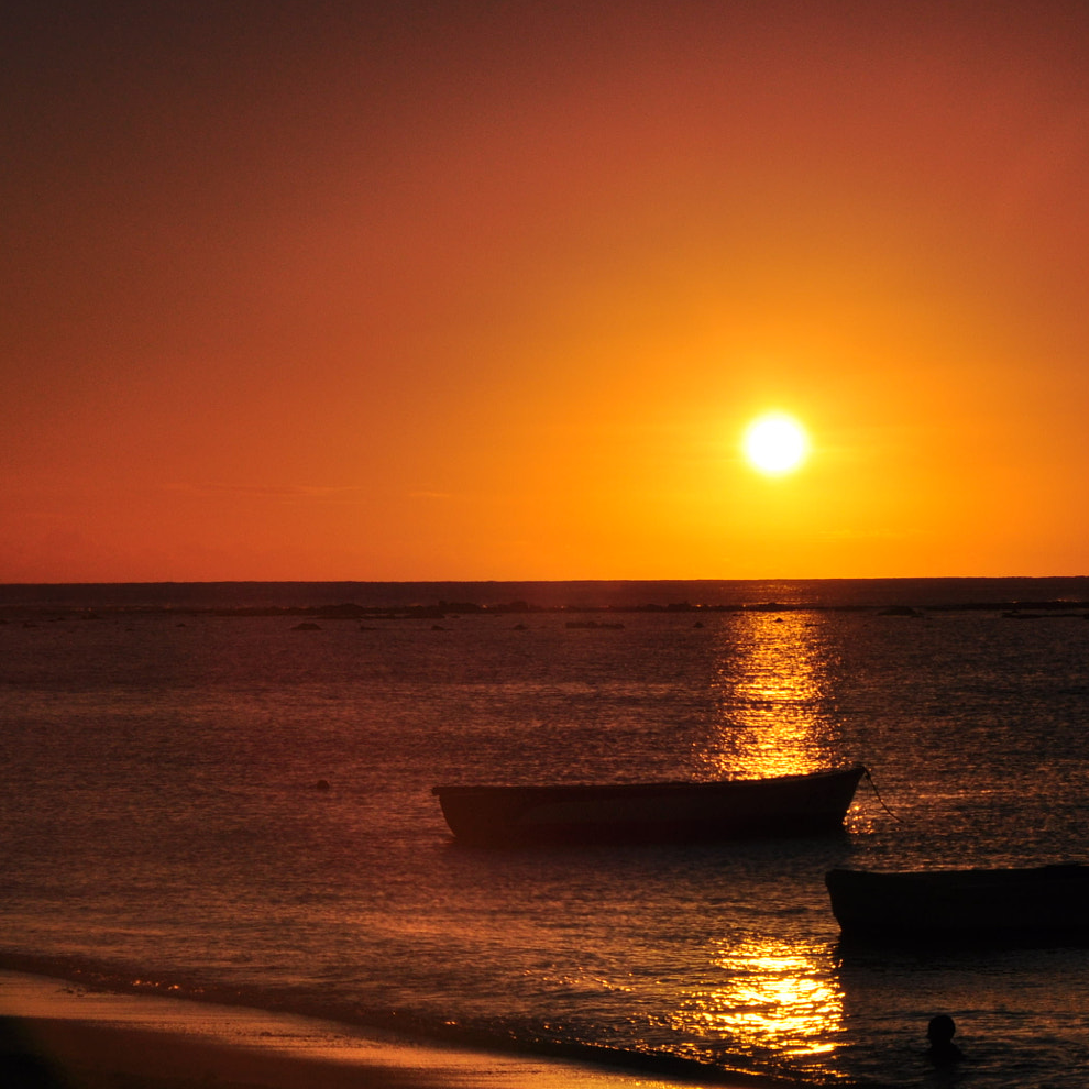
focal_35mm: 137
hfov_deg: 12.7
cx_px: 678
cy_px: 526
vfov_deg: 12.7
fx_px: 4876
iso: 200
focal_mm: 52
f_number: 16
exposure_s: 1/1000
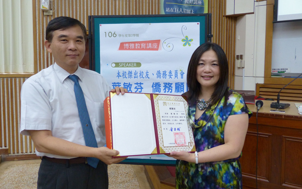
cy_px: 84
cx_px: 149
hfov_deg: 68.4
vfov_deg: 45.9
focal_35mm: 27
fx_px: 222
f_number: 2.8
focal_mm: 4.5
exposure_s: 1/60
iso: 320
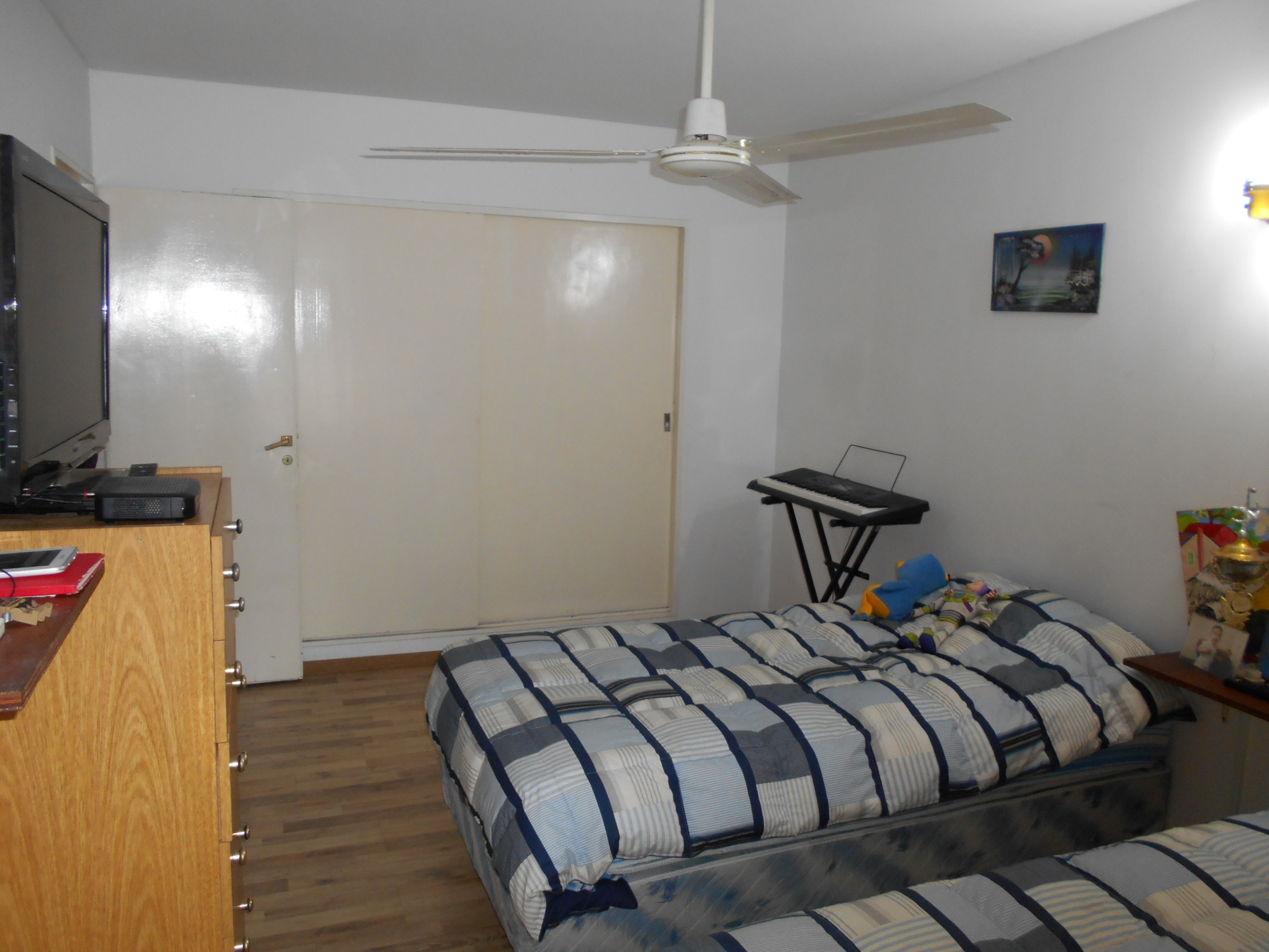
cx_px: 634
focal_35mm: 26
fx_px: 953
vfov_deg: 53.1
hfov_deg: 67.3
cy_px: 476
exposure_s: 1/25
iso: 200
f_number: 3.2
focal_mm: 4.6
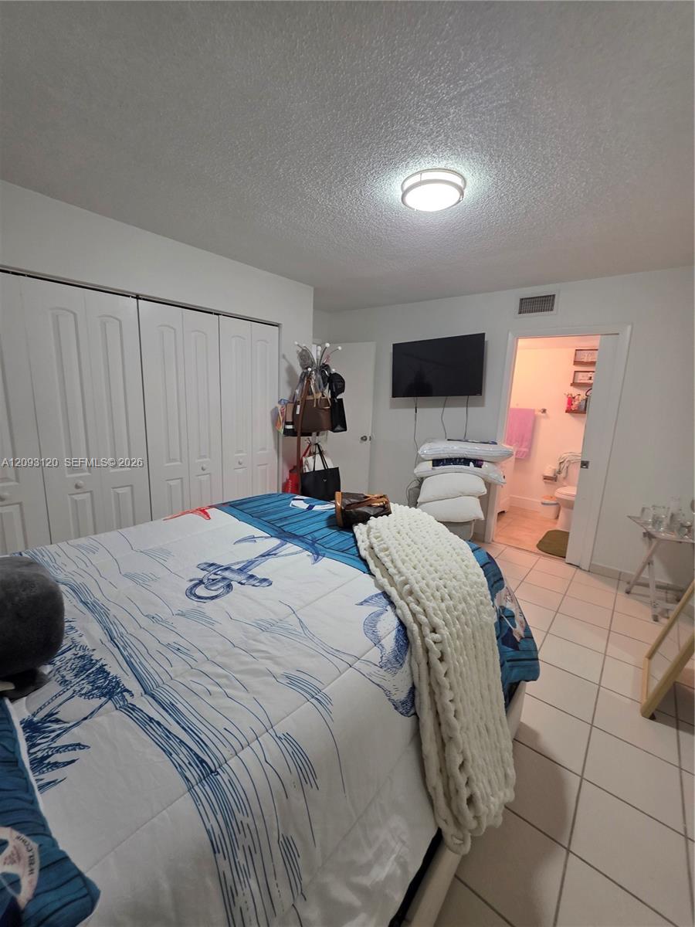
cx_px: 348
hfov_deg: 89.9
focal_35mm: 13
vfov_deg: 106.2
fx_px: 348
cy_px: 464
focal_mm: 2.2
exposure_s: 1/60
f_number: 1.9
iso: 160
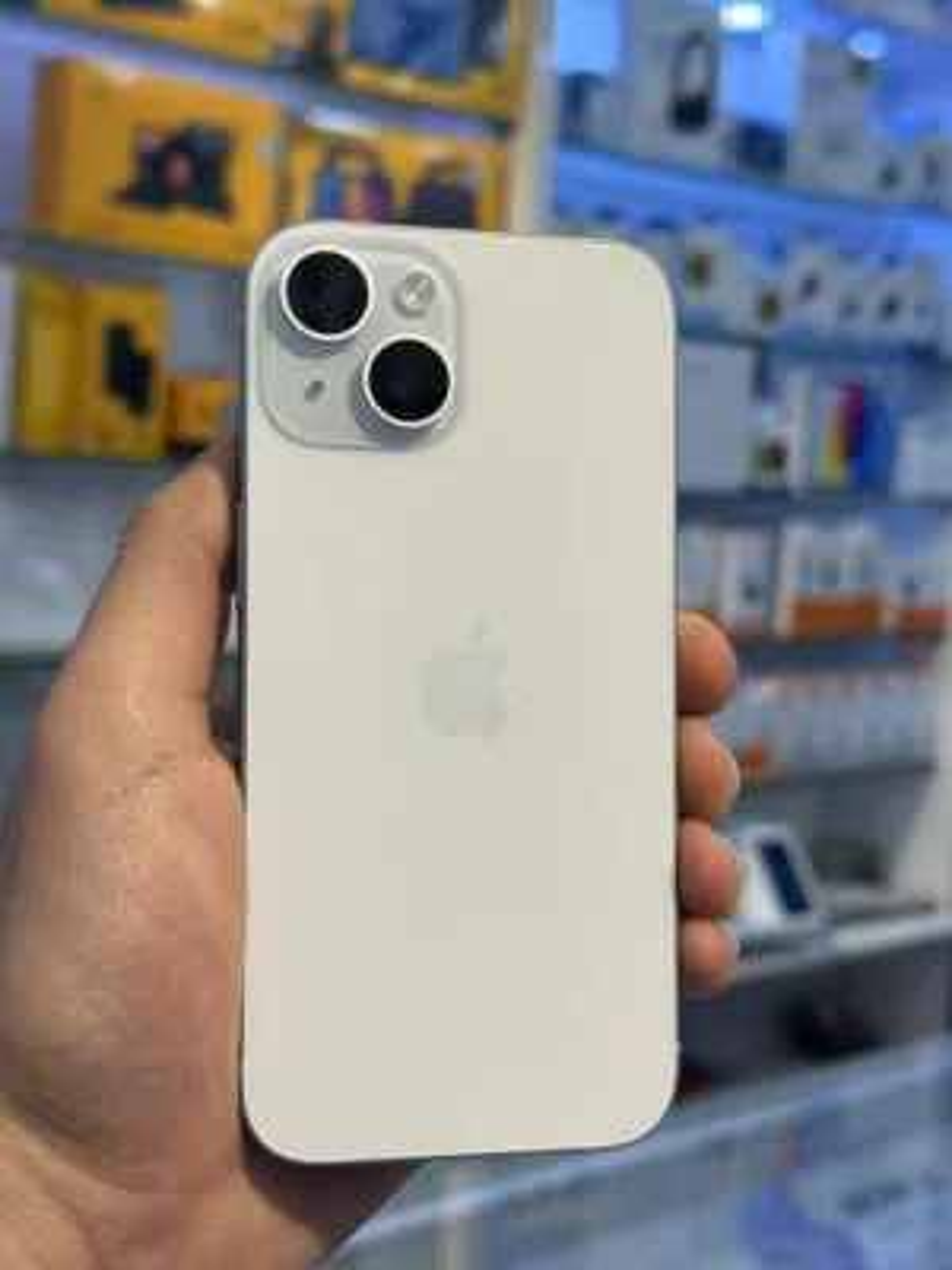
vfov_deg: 39.7
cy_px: 635
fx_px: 1760
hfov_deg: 30.3
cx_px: 476
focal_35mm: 48
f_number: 1.78
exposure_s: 1/685
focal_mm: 6.86
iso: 80
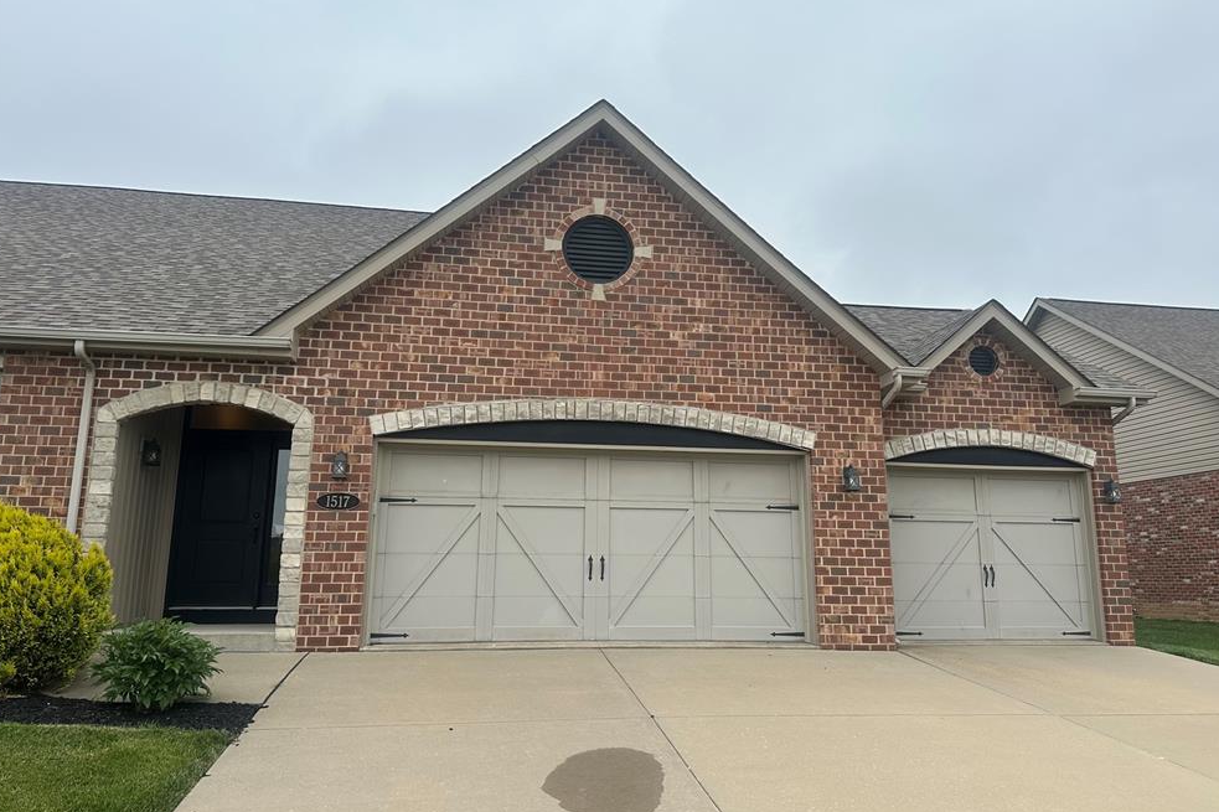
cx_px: 616
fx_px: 880
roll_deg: -0.9
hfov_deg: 69.4
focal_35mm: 26
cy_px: 391
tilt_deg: +10.3
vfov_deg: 49.5
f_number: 1.78
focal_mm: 6.86
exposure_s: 1/1227
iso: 80
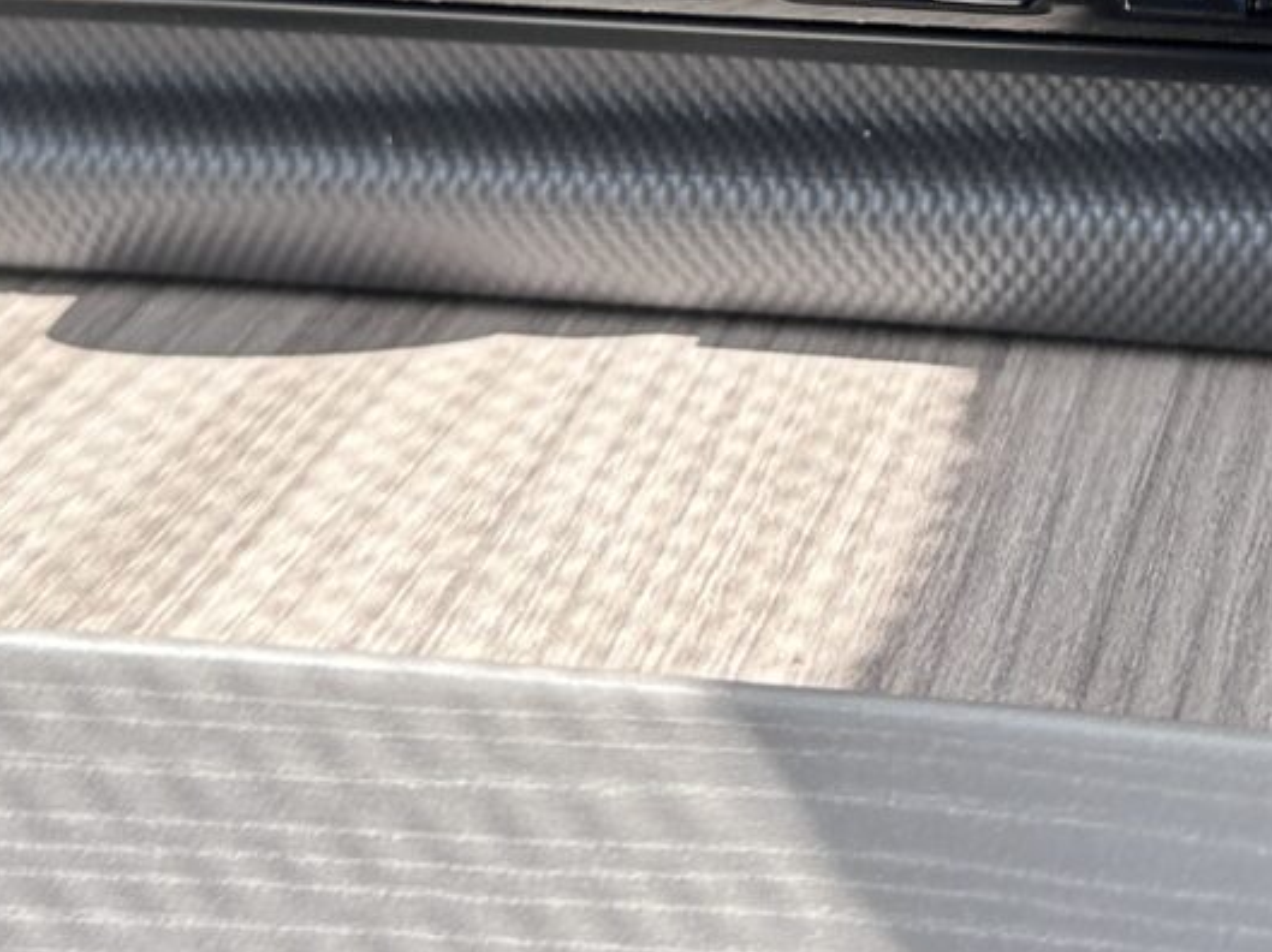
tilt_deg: -13.3
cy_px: -180
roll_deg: +0.9
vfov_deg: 15.3
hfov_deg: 21.0
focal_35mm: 93
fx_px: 3415
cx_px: 892
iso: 64
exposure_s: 1/228
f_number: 1.78
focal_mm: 6.86
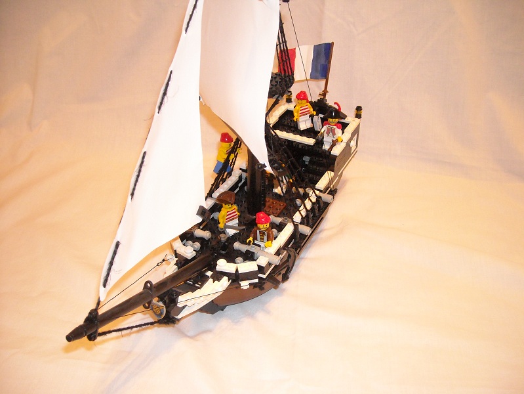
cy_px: 197
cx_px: 262
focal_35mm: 35
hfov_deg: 52.6
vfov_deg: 40.7
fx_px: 530
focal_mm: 5.7
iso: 400
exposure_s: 1/14
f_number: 2.8
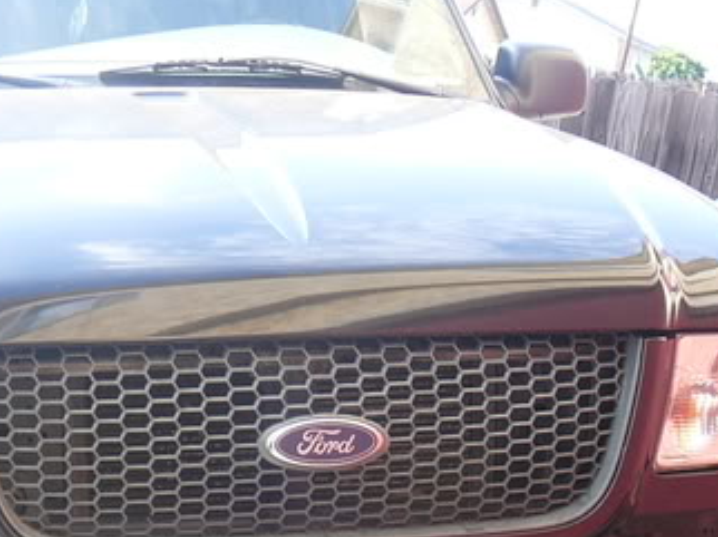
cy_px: 657
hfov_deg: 22.5
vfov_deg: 16.2
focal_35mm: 87
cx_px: 288
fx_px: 1803
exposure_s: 1/125
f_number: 2.8
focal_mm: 5.2
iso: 80
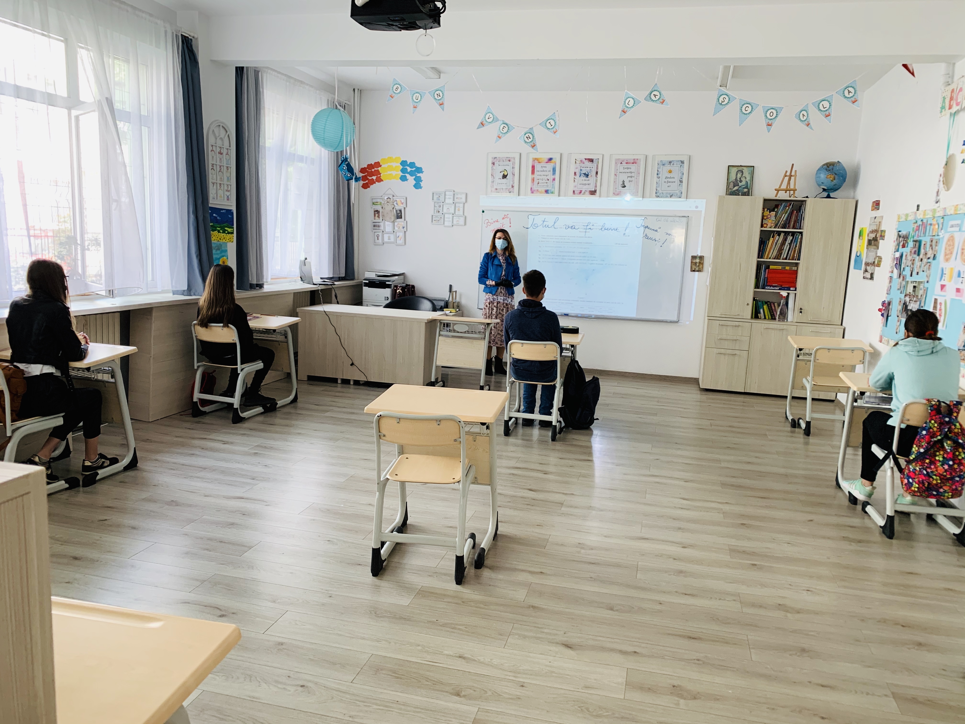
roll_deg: -2.7
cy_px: 362
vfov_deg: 53.1
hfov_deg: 67.3
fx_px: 725
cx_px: 482
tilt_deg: -7.9
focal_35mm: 26
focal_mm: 4.25
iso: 100
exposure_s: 1/98
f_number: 1.8
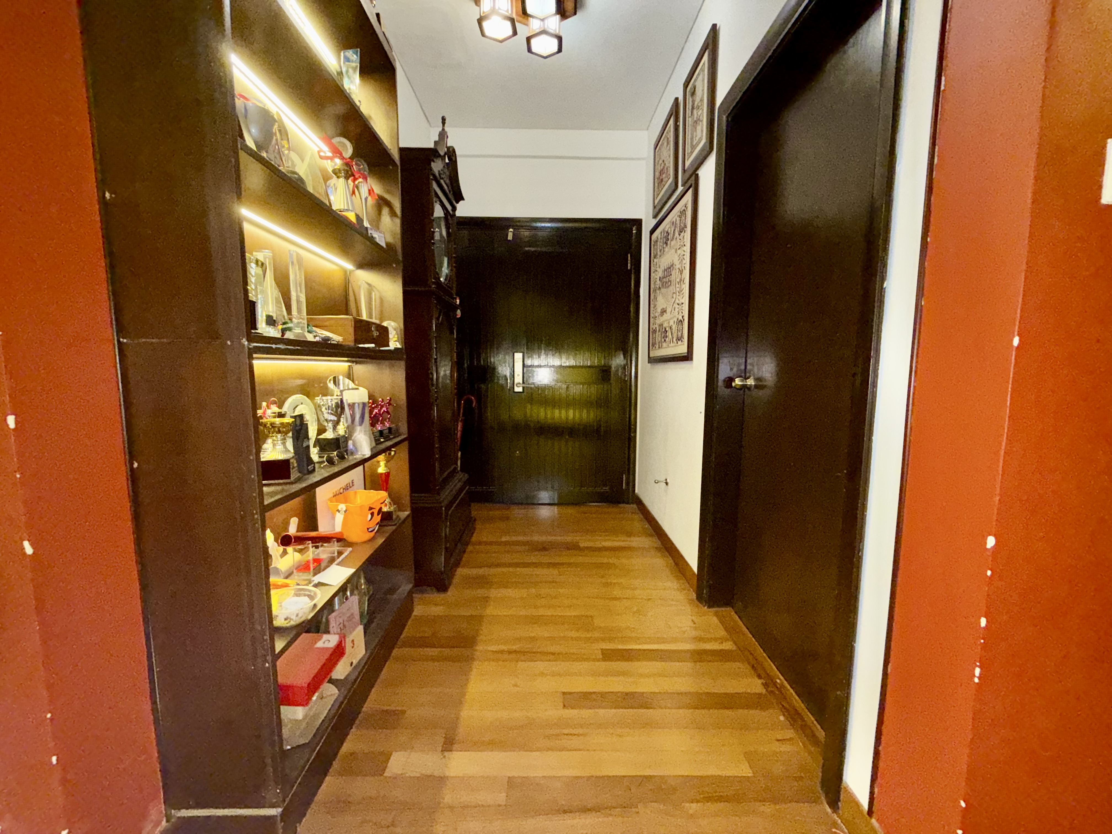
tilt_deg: -6.3
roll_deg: -0.7
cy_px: 417
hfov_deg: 102.1
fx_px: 450
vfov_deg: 85.7
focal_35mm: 14
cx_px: 556
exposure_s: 1/50
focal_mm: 2.22
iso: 250
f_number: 2.2
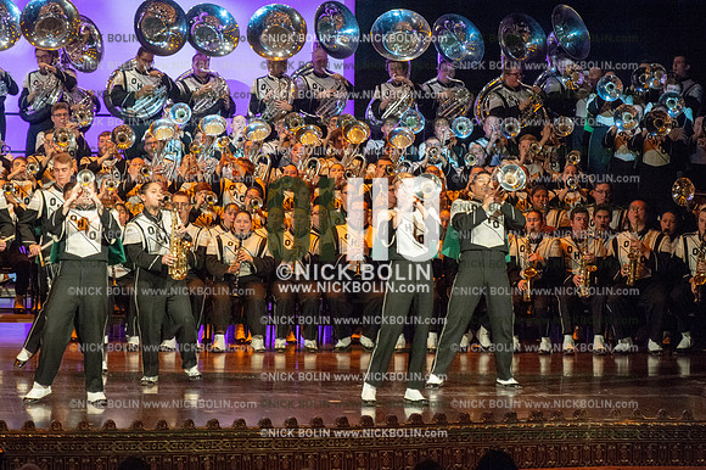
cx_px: 353
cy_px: 235
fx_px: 3822
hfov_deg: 10.6
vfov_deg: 7.0
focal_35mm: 195
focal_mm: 195
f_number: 5.6
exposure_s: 1/320
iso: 8000
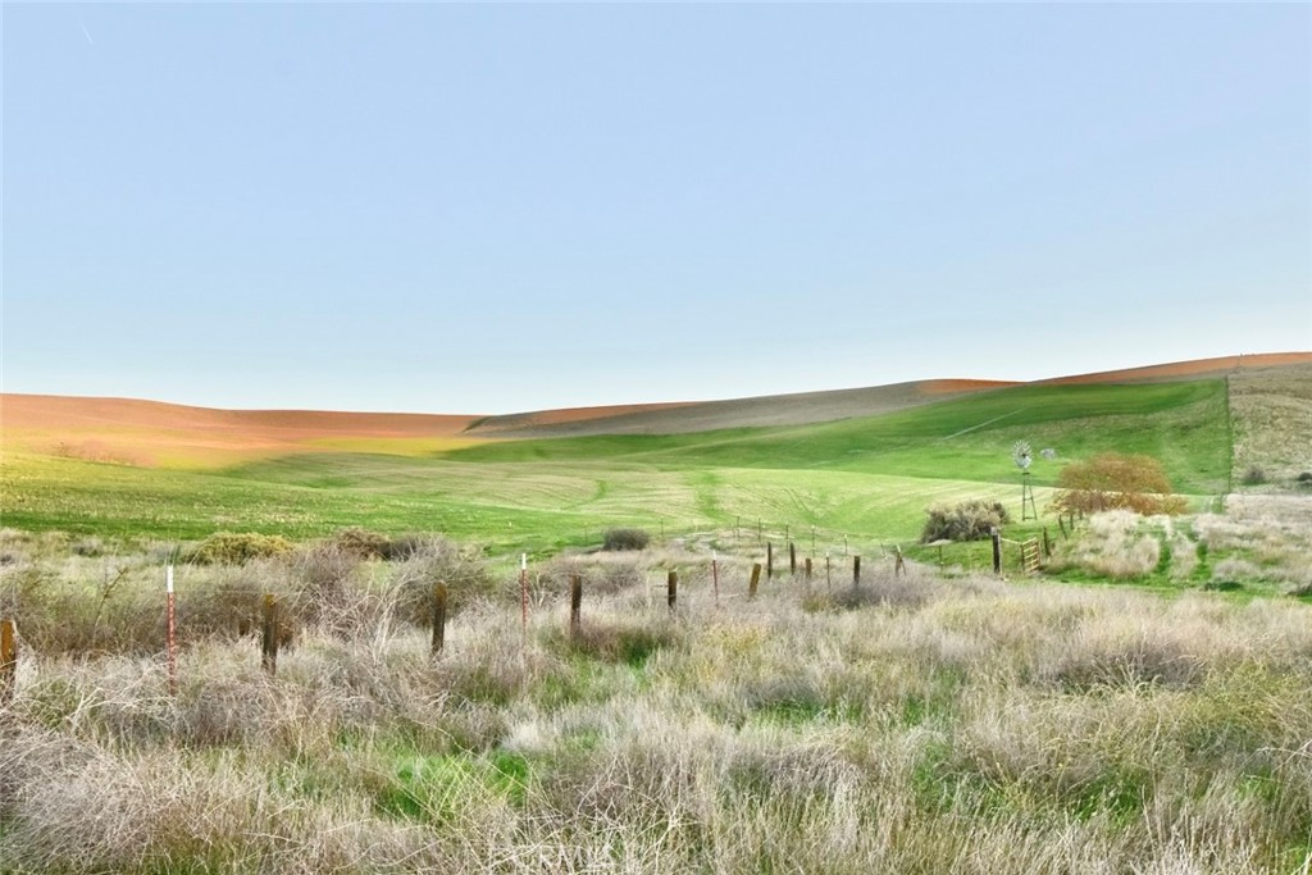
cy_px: 438
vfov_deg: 43.6
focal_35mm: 30
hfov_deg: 61.9
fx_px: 1093
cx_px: 656
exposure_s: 1/160
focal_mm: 20
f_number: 9
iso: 400
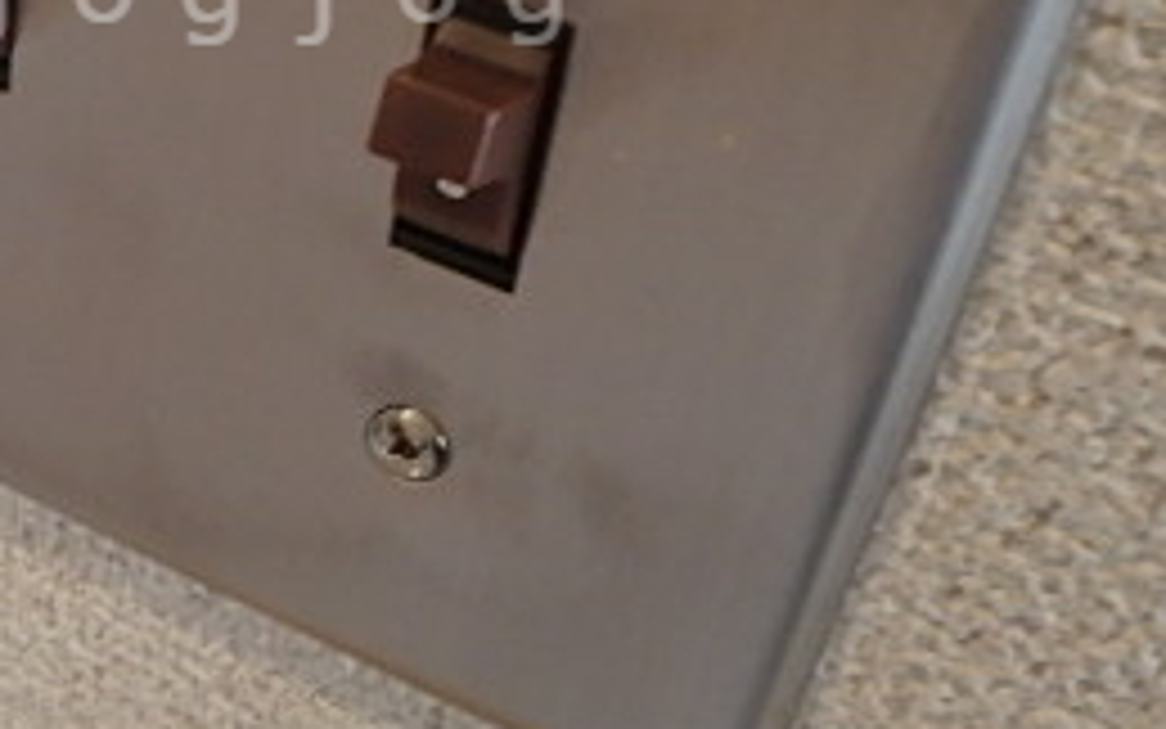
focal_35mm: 55
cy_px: -9
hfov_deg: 36.0
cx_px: 279
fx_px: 1748
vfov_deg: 22.6
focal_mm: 3.7
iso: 320
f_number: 3.5
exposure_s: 1/30
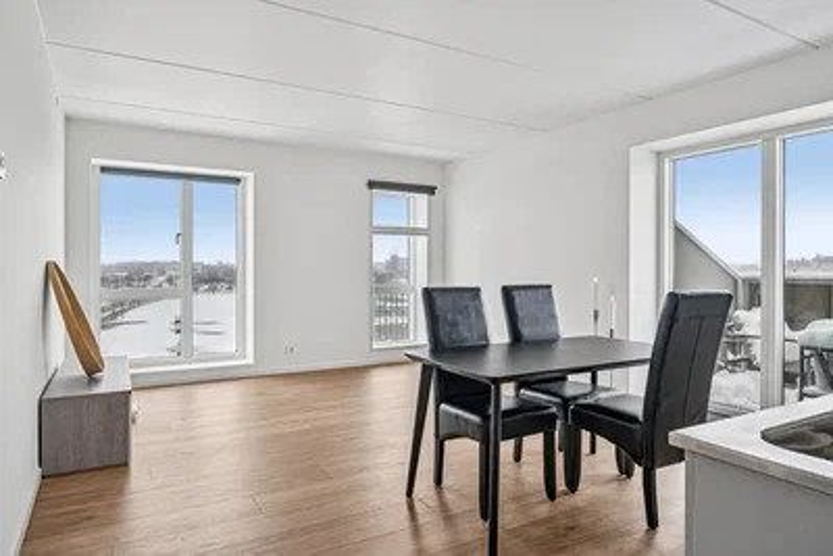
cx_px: 416
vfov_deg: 56.2
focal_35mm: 22
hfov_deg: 77.3
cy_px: 278
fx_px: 521
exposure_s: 1/50
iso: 640
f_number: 9
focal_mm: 22.5
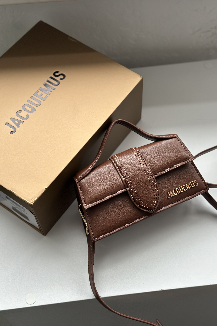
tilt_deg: -60.0
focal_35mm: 50
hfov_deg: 27.0
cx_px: 120
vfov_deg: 39.6
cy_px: 163
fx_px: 452
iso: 125
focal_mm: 6.86
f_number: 1.78
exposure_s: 1/109
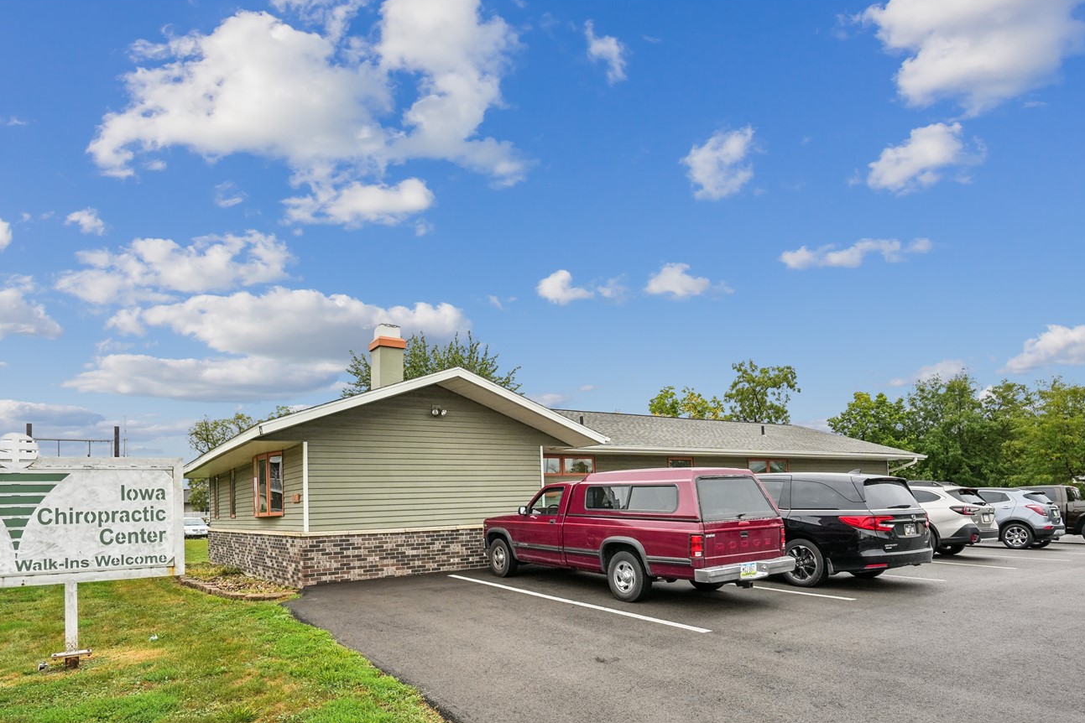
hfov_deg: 81.1
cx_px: 511
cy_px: 468
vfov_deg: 58.4
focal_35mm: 21
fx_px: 633
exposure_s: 1/200
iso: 640
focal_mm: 16
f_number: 9
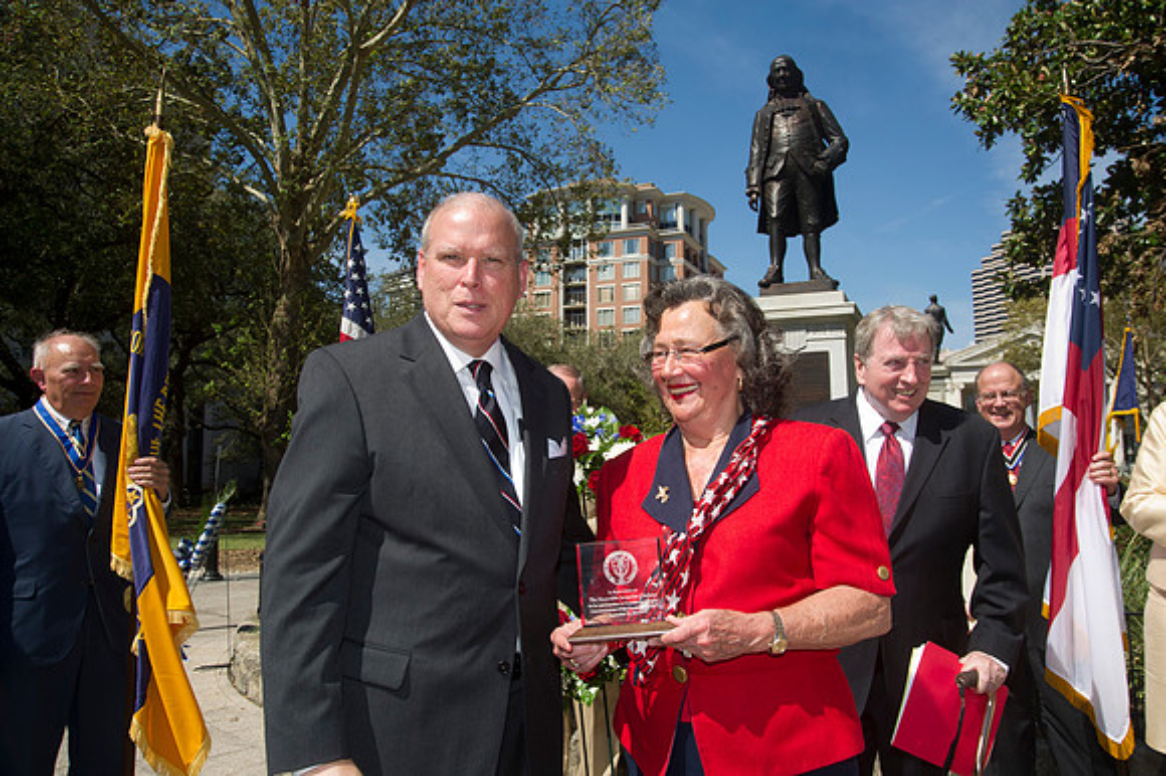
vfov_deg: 43.6
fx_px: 971
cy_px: 388
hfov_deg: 62.0
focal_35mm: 30
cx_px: 583
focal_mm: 30
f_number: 9
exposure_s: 1/250
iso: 200
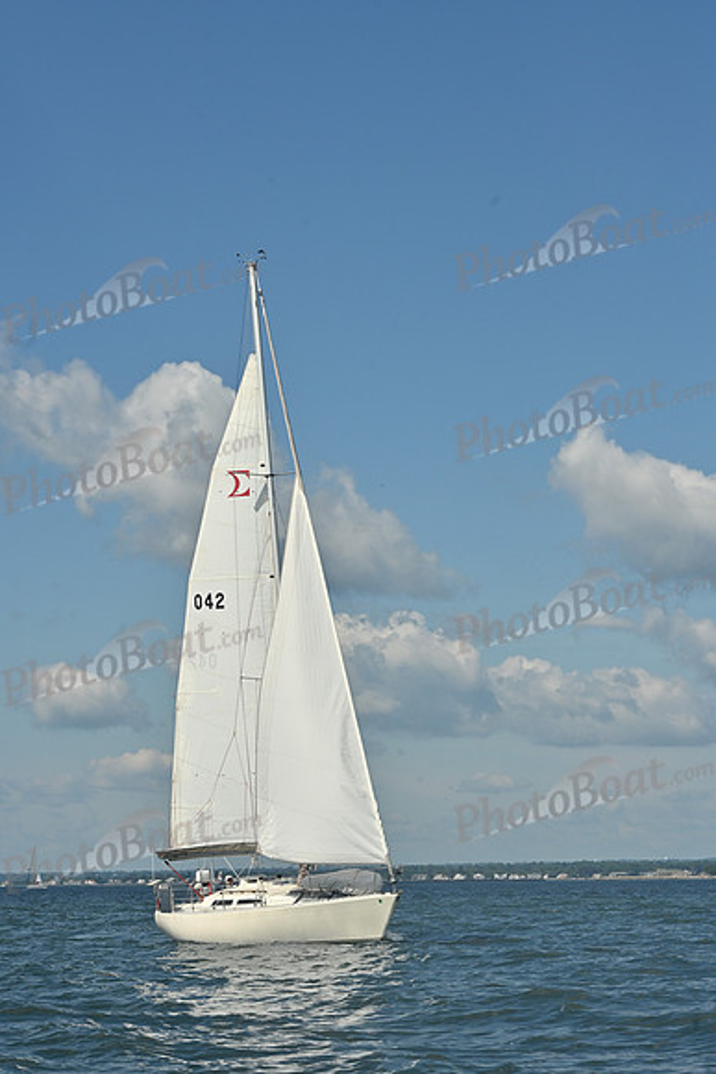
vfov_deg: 20.8
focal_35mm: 98
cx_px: 358
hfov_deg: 14.0
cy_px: 537
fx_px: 2922
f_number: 11
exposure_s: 1/1600
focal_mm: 98
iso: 320
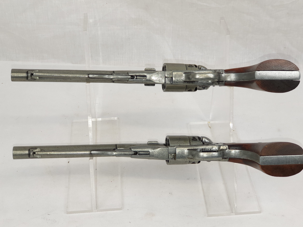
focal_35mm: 57
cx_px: 166
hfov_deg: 33.8
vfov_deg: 25.7
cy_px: 104
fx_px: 499
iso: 100
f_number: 2.4
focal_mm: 6
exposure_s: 1/33
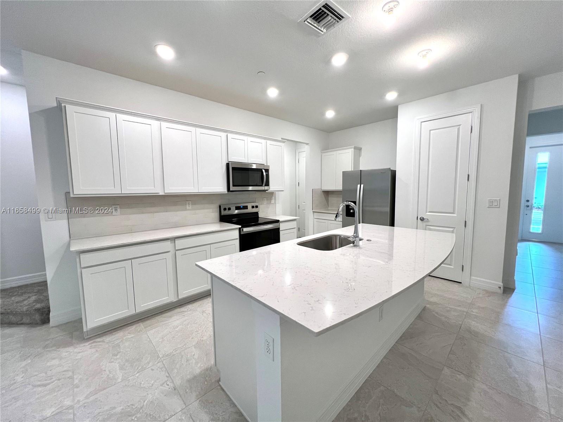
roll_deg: +0.9
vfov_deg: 89.9
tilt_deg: -5.4
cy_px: 211
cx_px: 282
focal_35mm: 13
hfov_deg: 106.2
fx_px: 211
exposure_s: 1/120
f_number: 1.8
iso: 125
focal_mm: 1.57
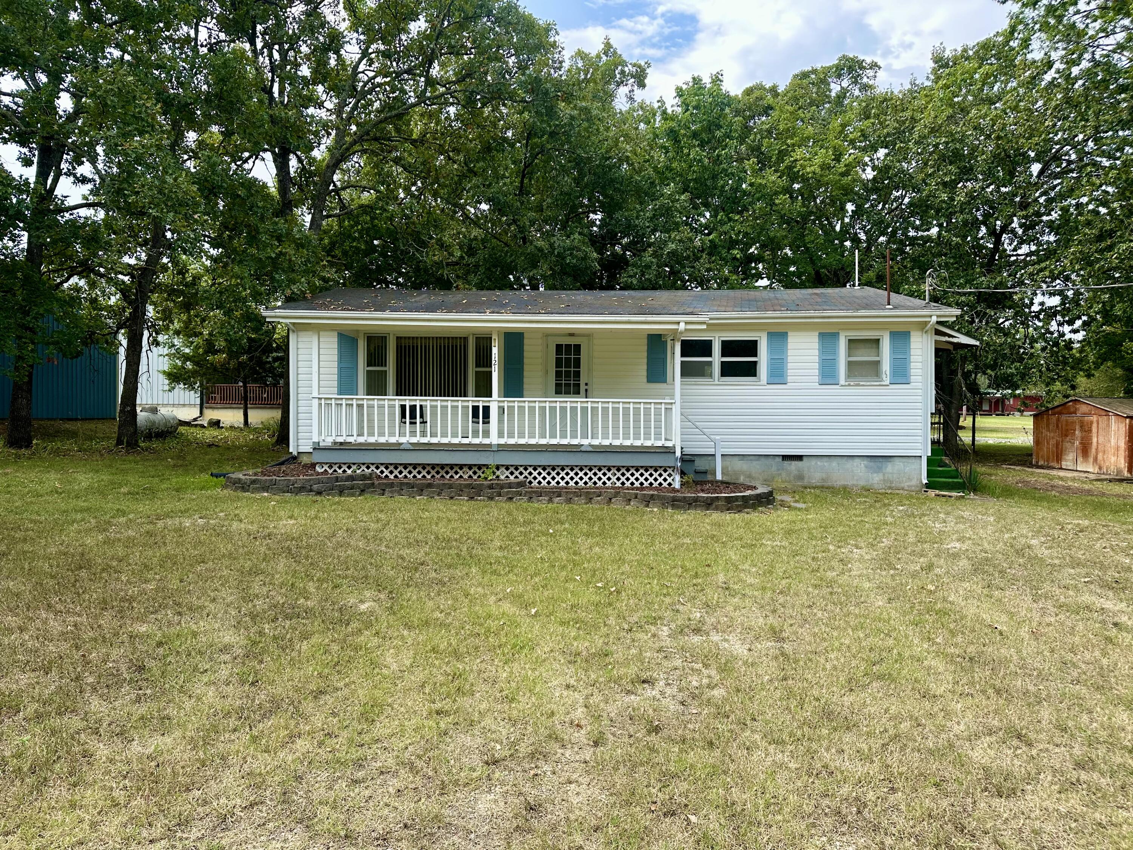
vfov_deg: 56.8
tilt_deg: +0.6
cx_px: 566
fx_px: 786
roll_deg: -0.3
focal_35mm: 24
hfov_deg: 71.6
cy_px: 425
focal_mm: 6.86
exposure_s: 1/1256
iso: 80
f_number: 1.78
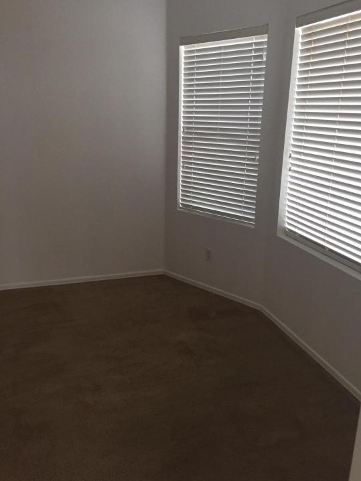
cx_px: 171
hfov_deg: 45.4
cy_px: 237
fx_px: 431
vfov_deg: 58.3
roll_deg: -1.0
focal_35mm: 31
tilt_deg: -17.1
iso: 100
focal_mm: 4.15
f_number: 2.2
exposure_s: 1/30
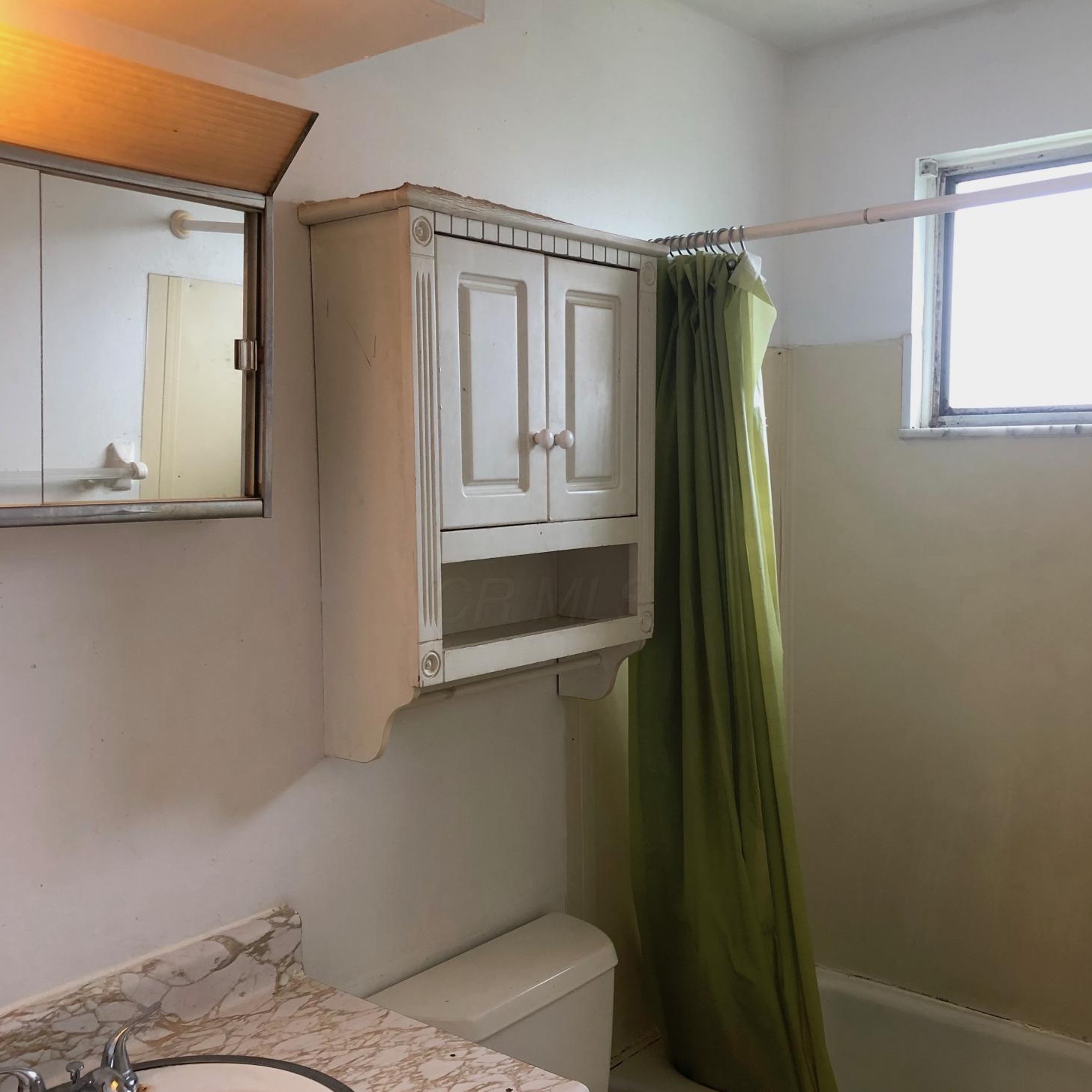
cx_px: 544
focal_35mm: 34
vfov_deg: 48.4
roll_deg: +0.1
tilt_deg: -5.3
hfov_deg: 48.5
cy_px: 600
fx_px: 1213
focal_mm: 3.99
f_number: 1.8
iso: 40
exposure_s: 1/20
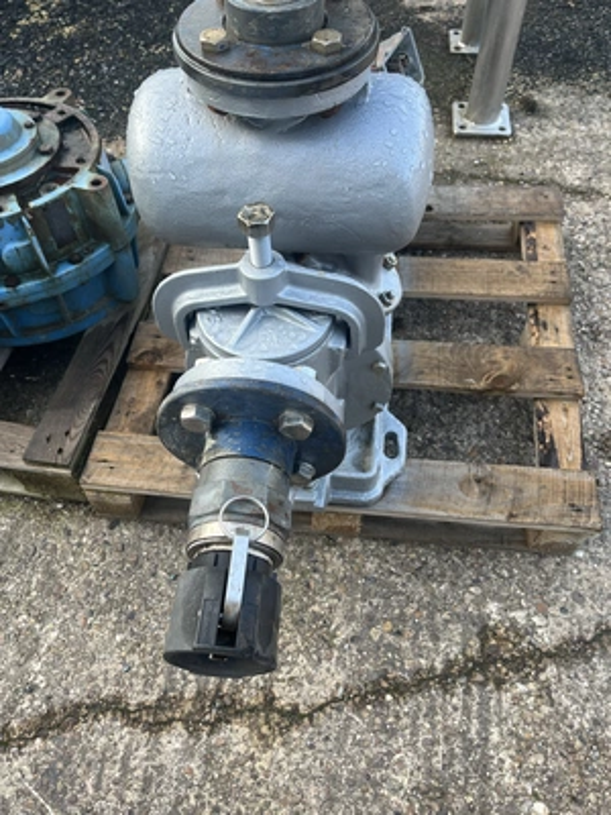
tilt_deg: -57.8
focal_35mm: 26
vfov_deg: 67.3
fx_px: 612
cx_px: 306
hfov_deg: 53.1
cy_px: 408
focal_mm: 5.1
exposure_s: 1/129
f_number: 1.6
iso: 32
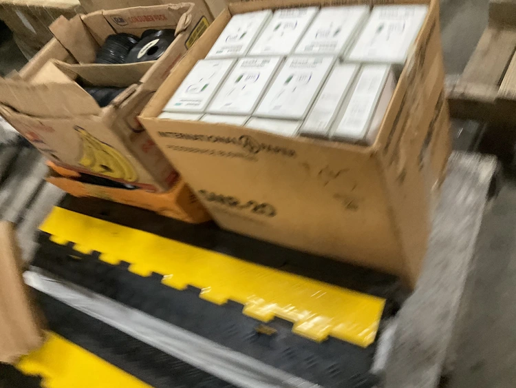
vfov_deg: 48.3
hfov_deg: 61.6
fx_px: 432
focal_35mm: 29
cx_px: 258
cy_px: 194
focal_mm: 3
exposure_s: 1/60
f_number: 1.8
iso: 200
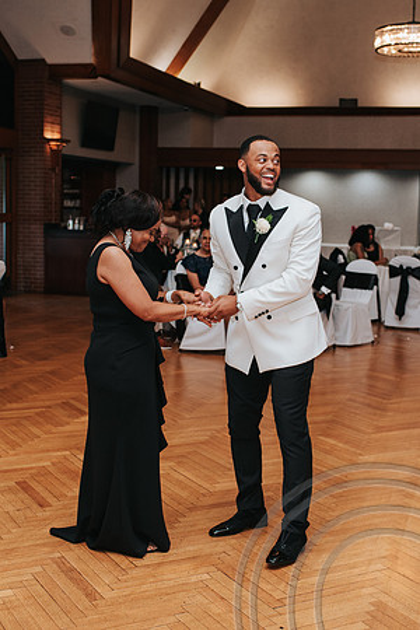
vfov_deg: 37.9
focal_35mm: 52
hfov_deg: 25.8
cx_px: 231
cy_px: 315
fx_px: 918
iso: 1000
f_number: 3.2
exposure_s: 1/200
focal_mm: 35
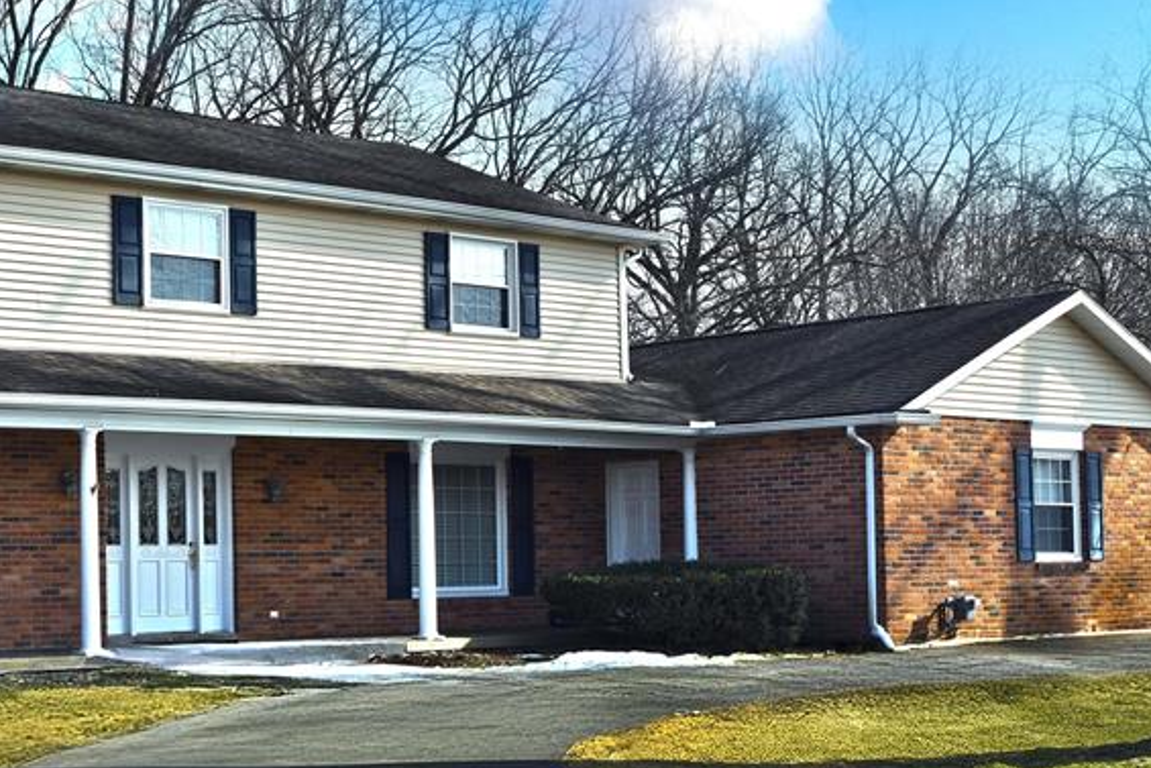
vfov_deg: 23.3
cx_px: 257
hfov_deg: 33.6
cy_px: 495
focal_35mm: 58
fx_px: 1855
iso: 64
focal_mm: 32
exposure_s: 1/80
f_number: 10
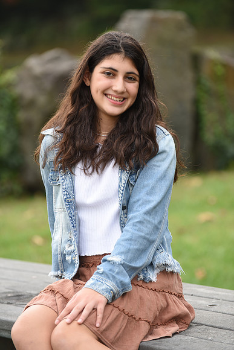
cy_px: 175
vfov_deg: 10.8
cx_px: 117
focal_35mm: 190
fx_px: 1851
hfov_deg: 7.2
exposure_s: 1/500
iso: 400
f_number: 5
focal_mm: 190
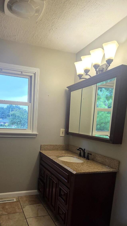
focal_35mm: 25
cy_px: 153
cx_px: 44
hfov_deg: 45.4
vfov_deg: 71.5
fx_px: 150
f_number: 2.2
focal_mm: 2.2
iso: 200
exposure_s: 1/60
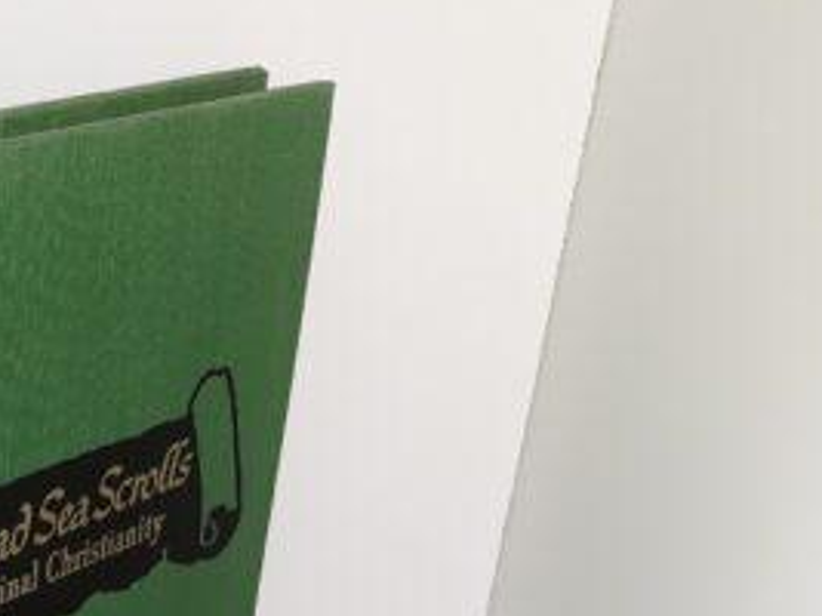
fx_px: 1495
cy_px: 678
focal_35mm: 63
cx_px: -43
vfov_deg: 22.0
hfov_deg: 28.4
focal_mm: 3.7
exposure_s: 1/120
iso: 40
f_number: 1.7
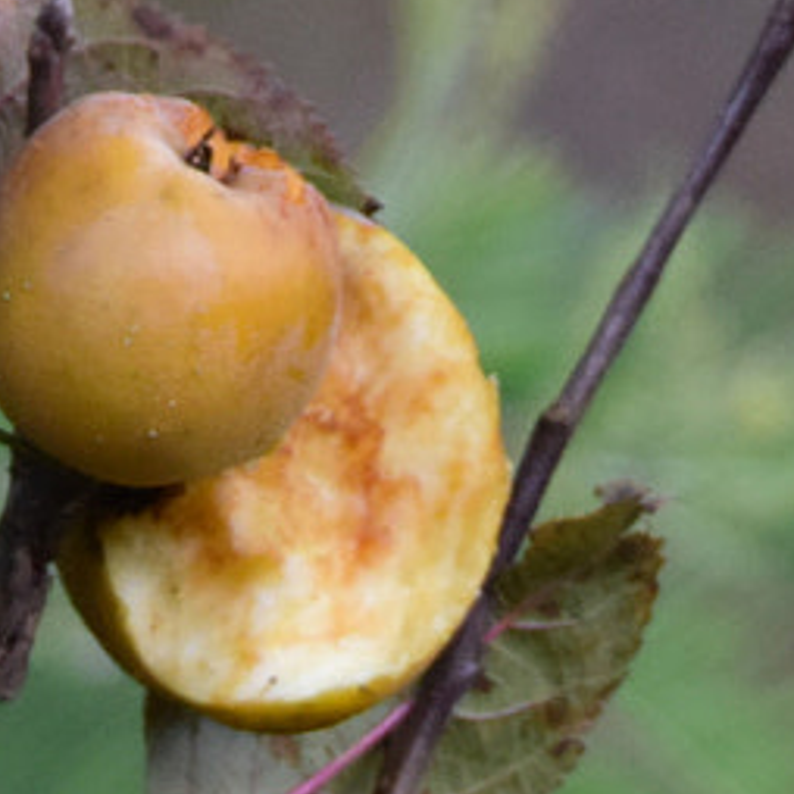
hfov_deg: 0.4
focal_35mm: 4824
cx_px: 184
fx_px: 125186
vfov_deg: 0.4
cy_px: 1466
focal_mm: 600
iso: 1250
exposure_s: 1/250
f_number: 6.3
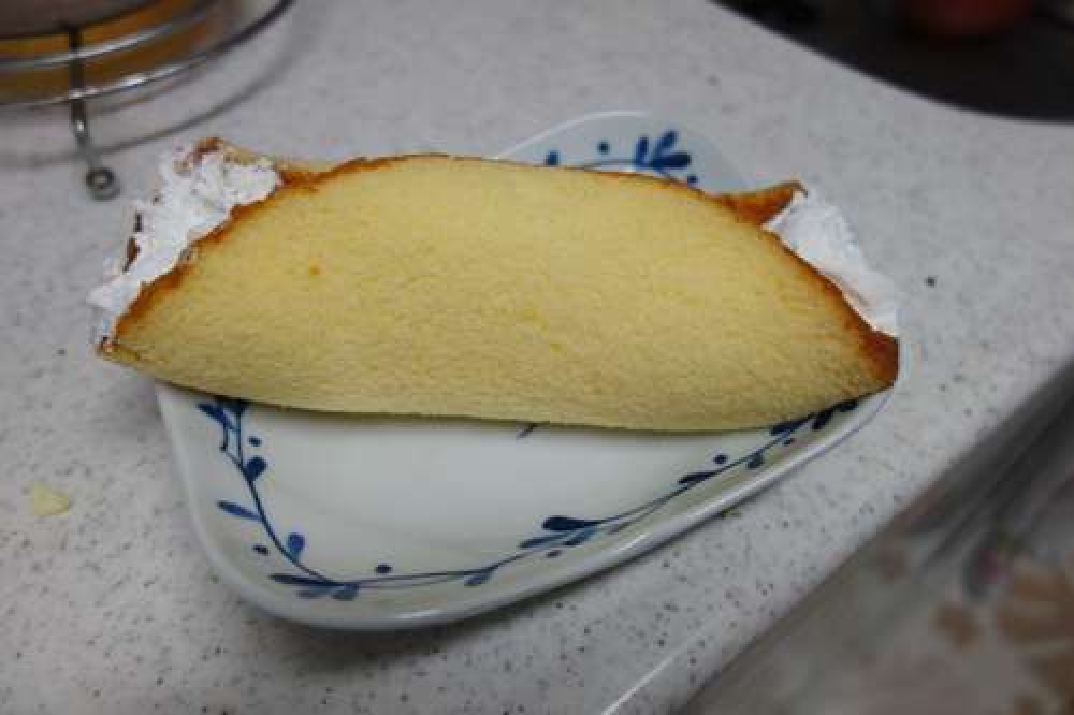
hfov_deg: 65.5
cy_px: 358
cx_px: 537
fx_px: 835
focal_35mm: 28
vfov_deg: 46.4
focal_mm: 10.4
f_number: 1.8
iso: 125
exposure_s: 1/100
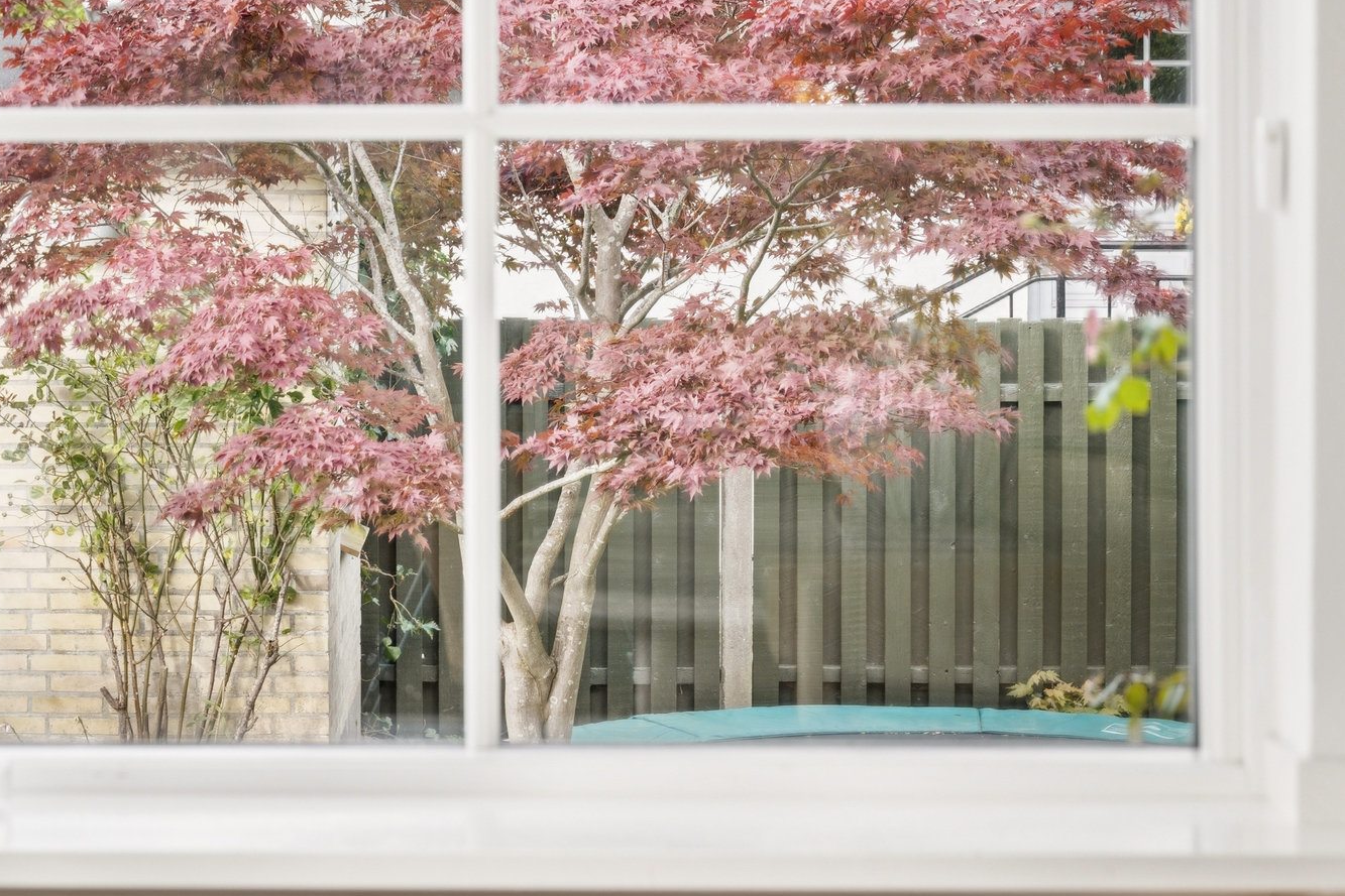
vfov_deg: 10.1
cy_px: 212
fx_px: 5044
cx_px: 367
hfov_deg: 15.1
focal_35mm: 135
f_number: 6.3
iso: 160
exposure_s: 1/160
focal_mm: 60
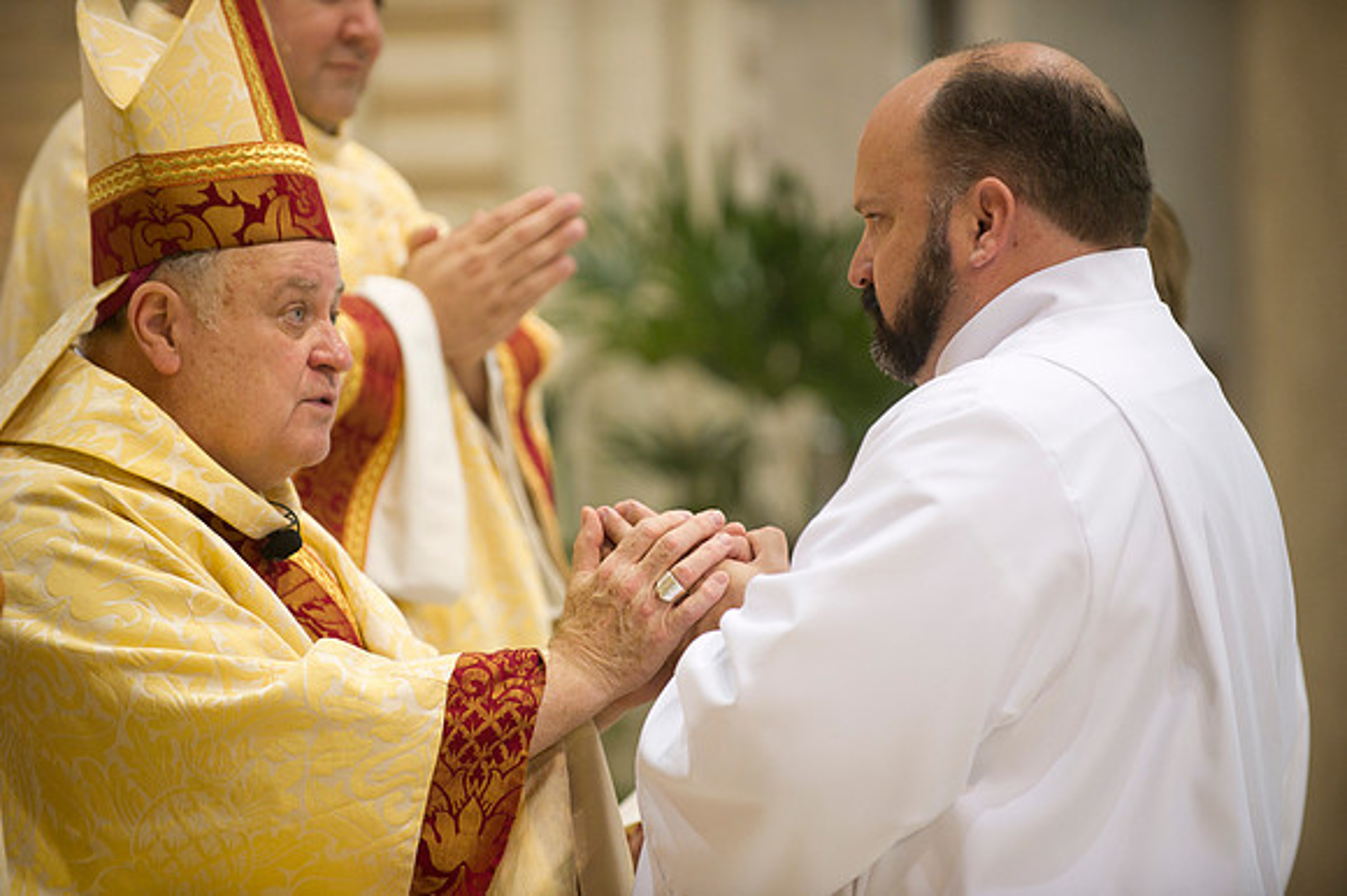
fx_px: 7105
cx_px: 674
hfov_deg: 10.8
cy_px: 448
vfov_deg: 7.2
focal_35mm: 190
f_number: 2.8
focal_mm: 190
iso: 2000
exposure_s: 1/100
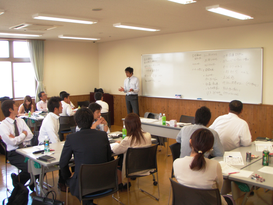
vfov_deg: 37.7
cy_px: 102
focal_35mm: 38
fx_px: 300
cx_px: 136
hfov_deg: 49.0
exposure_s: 1/30
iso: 80
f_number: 3.5
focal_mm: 6.7
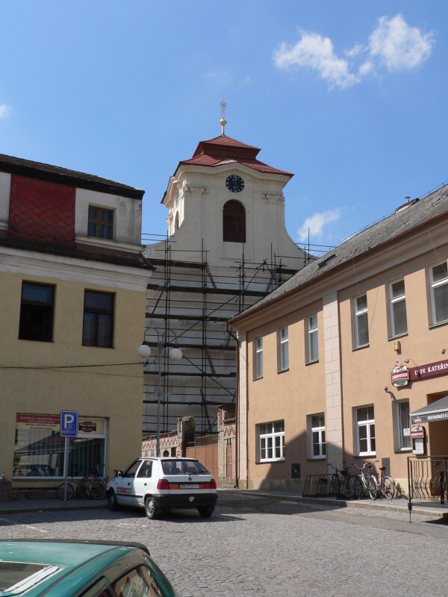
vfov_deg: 45.8
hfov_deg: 35.1
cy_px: 298
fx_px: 707
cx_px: 224
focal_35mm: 41
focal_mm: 6.8
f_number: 5.2
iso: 80
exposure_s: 1/500
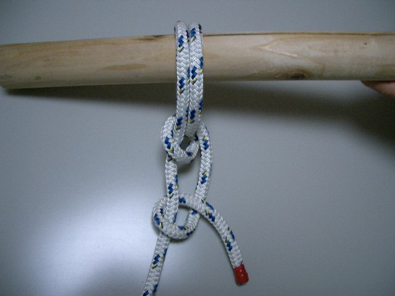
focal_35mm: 35
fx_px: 399
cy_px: 148
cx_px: 198
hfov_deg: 52.6
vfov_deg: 40.7
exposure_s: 1/60
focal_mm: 5.8
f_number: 2.6
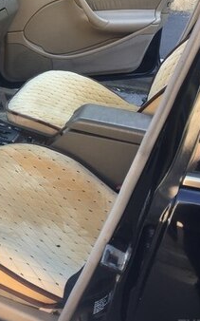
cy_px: 107
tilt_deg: -23.6
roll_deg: +0.0
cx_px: -59
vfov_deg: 33.7
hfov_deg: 19.9
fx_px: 524
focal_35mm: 60
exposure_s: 1/106
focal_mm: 4.15
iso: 32
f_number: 2.2
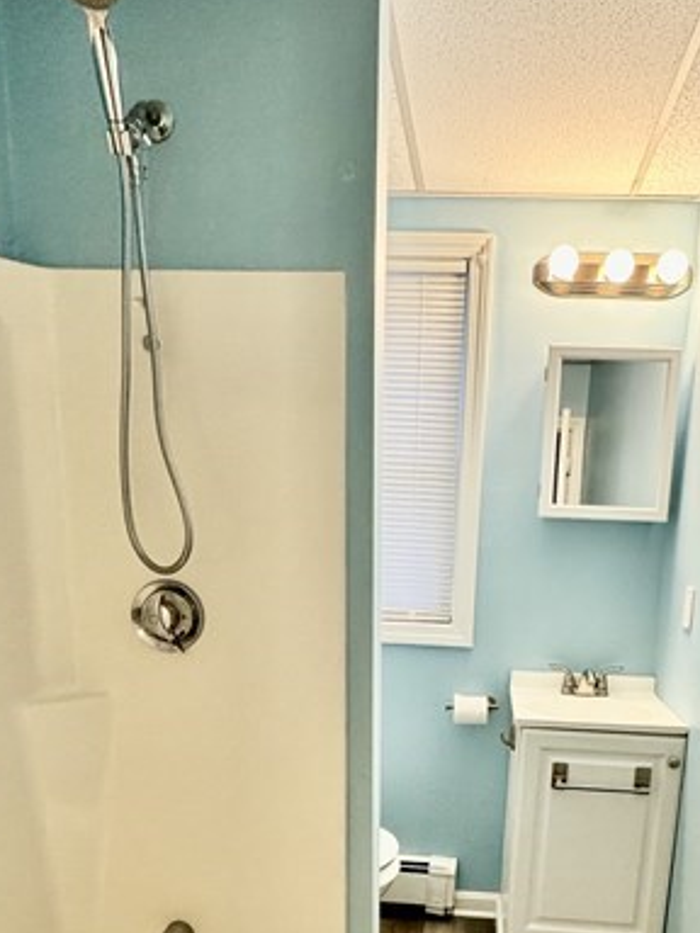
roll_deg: -3.1
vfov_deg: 60.5
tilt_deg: -11.8
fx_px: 755
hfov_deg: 49.3
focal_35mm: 28
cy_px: 683
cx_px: 435
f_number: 2.2
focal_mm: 2.22
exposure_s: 1/60
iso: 250
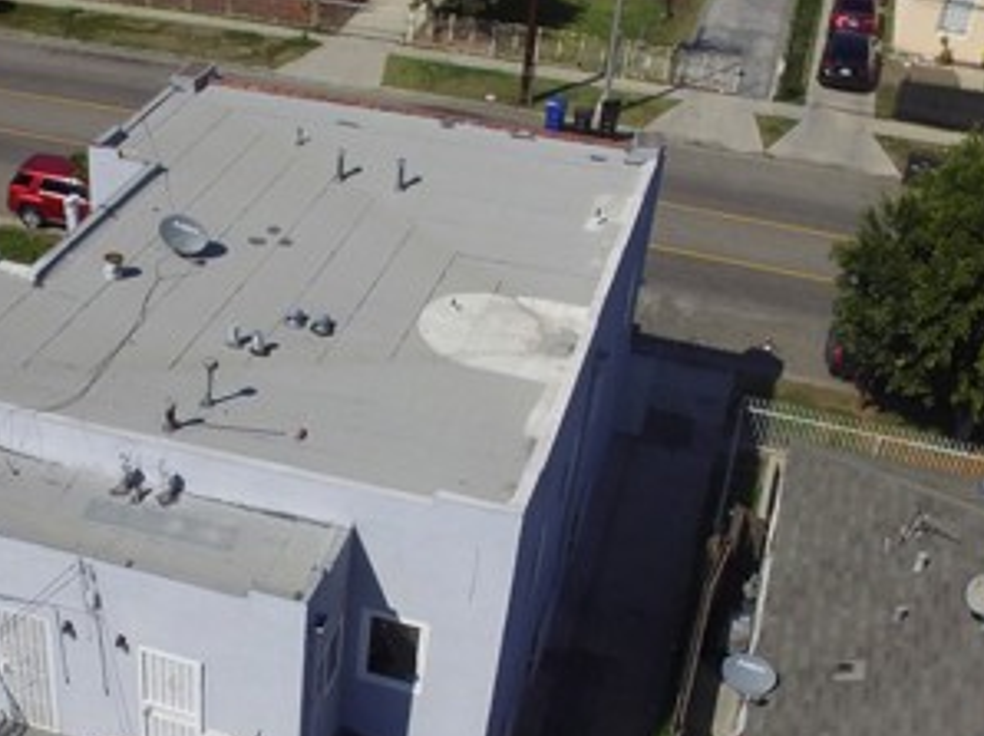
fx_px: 1221
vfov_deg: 33.0
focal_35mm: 43
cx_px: 274
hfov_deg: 42.8
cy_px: 541
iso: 100
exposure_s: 1/2500
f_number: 2.8
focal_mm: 3.61
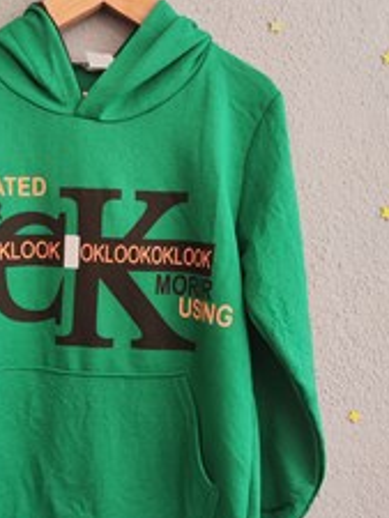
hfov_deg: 32.3
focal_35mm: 44
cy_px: 291
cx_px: 94
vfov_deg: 42.8
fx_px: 659
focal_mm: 5.59
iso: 224
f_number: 1.88
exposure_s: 1/50
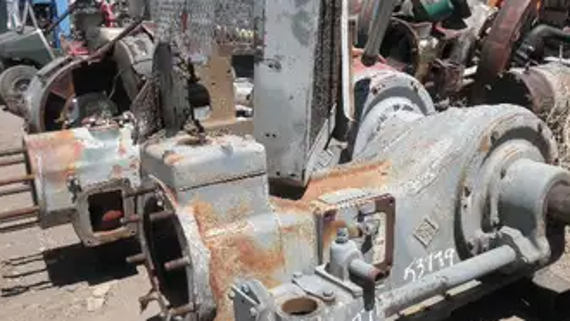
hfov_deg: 53.8
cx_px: 323
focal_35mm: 37
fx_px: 559
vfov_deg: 32.0
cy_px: 176
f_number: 8.5
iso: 64
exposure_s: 1/125
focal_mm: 5
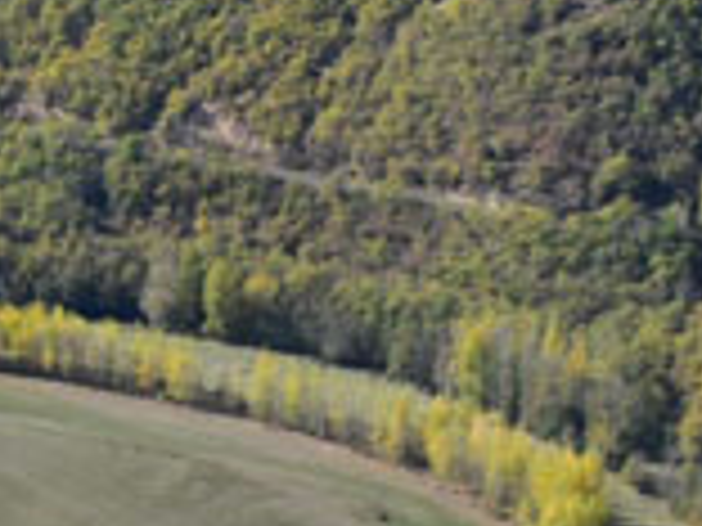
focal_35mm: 166
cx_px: -819
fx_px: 3366
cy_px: 317
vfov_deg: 8.9
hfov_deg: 10.6
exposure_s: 1/400
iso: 400
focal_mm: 18
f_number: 10
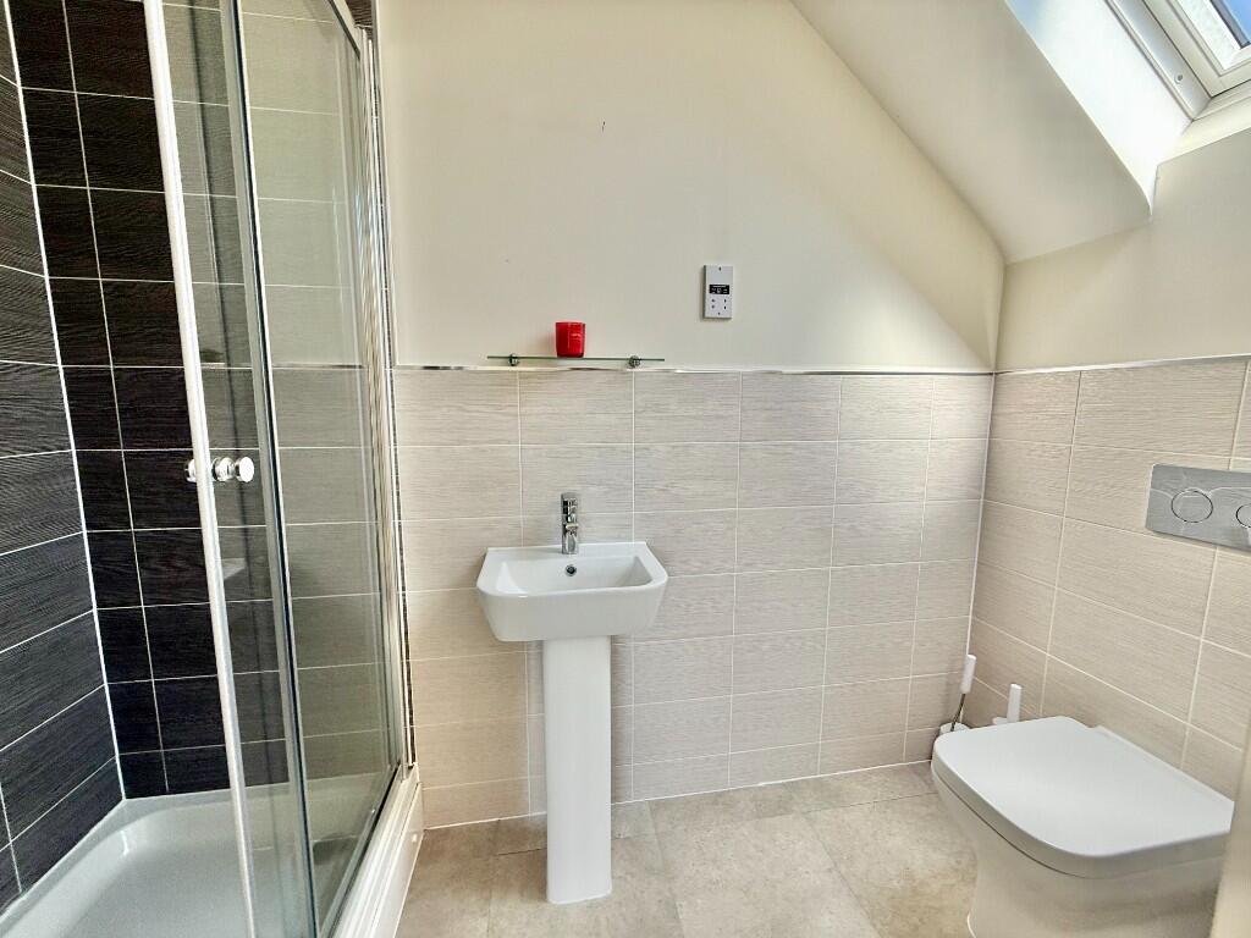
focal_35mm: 14
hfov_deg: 102.1
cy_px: 469
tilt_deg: -7.7
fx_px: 506
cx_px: 626
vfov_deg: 85.7
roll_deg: +0.3
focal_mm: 2.22
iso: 64
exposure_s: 1/167
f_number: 2.2
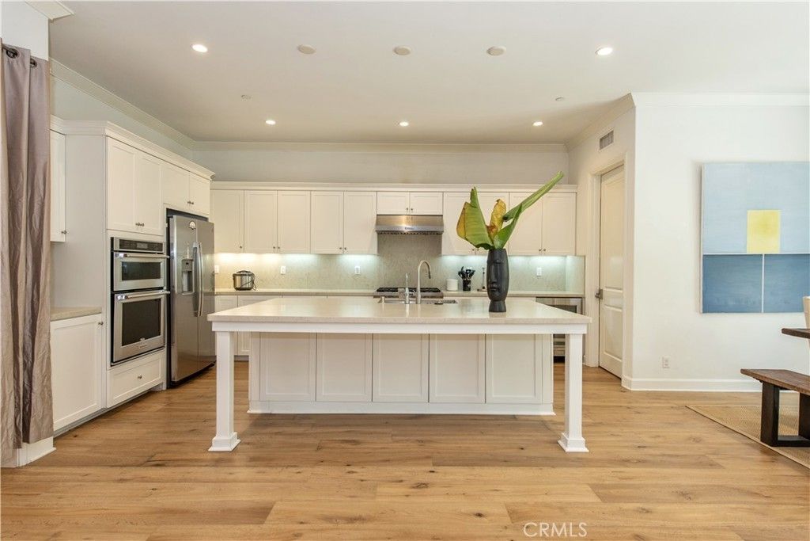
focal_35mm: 19
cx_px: 405
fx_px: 428
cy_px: 270
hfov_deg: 86.9
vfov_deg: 64.6
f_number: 5
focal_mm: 19
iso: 800
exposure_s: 1/100
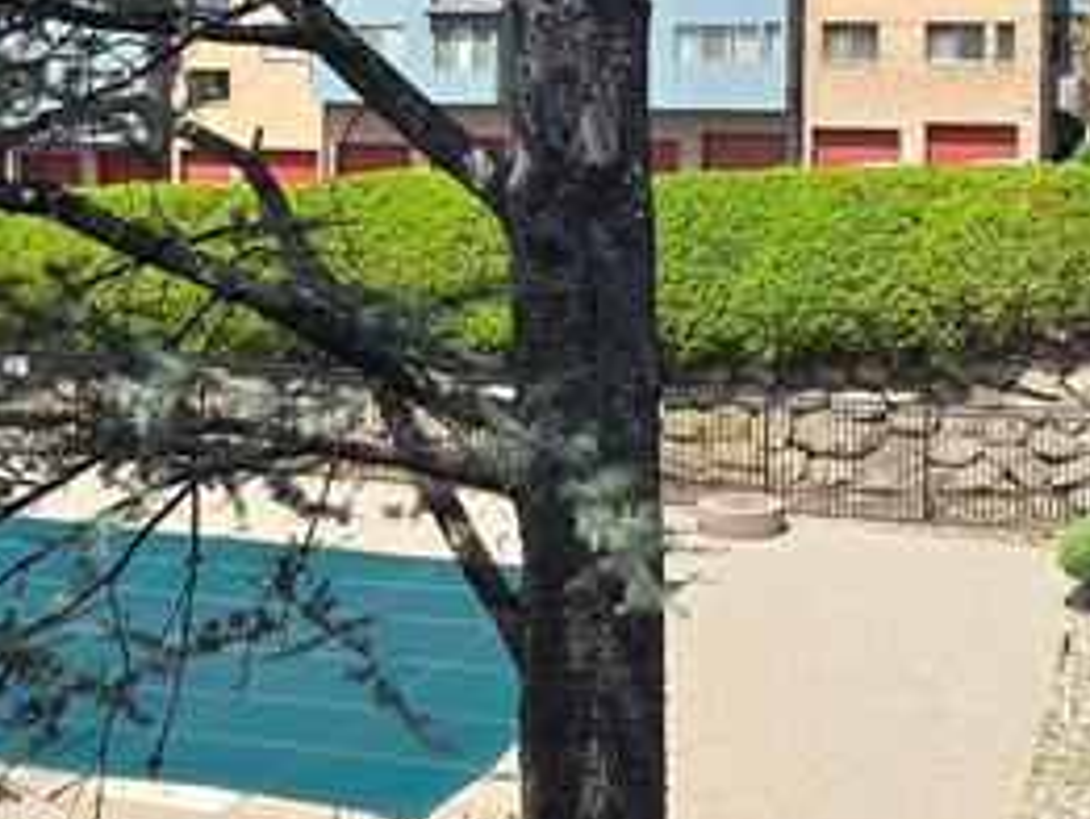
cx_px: 697
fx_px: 1607
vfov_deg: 27.6
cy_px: 84
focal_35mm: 51
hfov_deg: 37.2
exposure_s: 1/1255
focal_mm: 2.2
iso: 50
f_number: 2.2
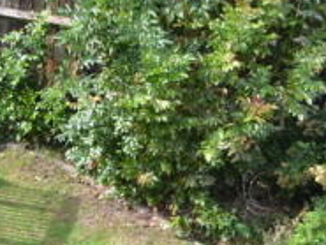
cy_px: 175
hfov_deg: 18.6
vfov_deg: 16.0
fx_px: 867
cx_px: -177
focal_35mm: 92
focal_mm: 18
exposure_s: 1/125
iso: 140
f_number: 5.6
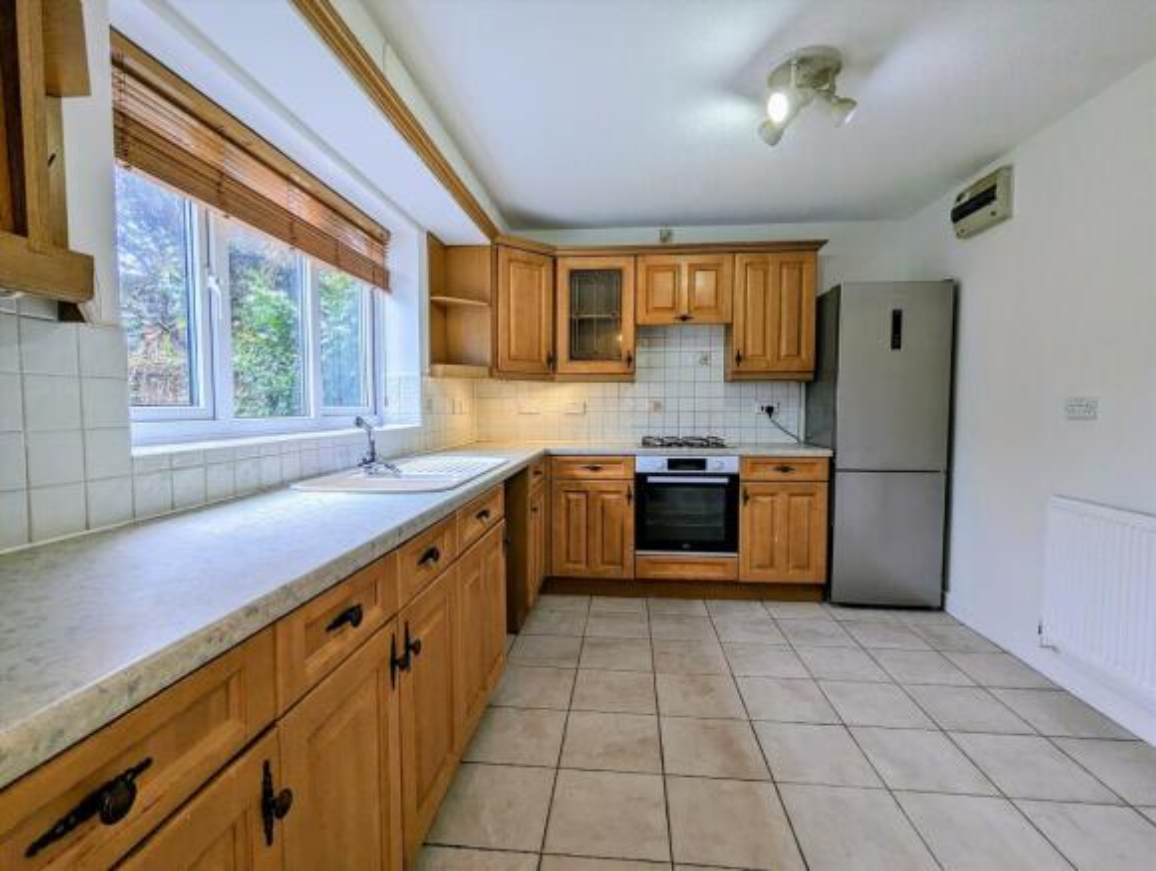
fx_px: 535
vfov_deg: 78.3
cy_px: 436
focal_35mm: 16
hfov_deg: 94.4
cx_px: 578
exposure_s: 1/100
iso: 58
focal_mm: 2.35
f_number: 2.2
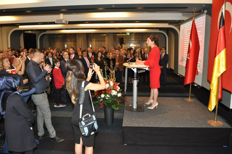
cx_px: 116
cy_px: 77
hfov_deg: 67.4
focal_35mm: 27
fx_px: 174
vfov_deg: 47.8
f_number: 4
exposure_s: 1/60
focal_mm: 18
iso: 800
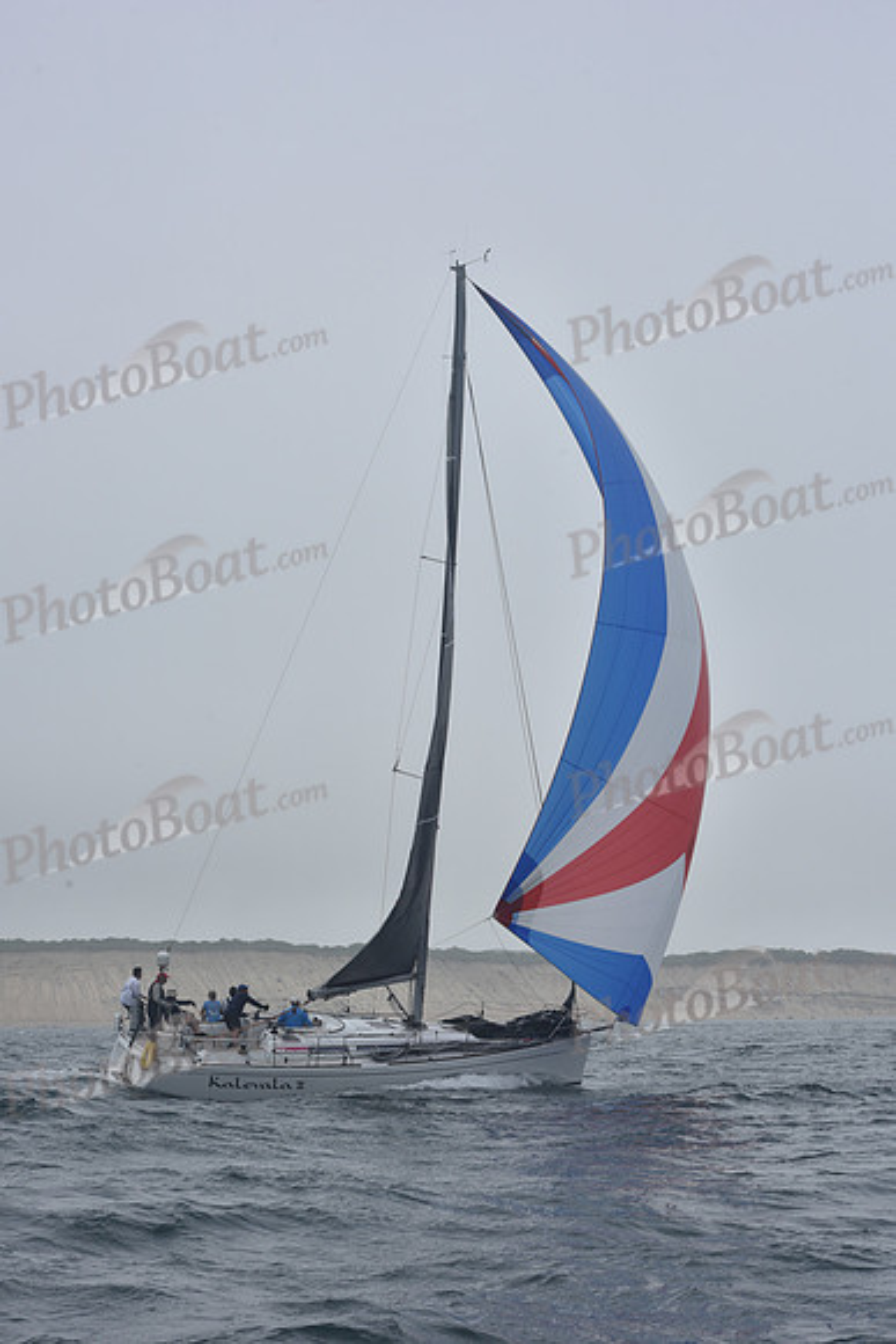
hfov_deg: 19.5
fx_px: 2612
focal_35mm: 70
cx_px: 448
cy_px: 672
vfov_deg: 28.8
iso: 250
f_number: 13
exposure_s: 1/800
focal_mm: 70
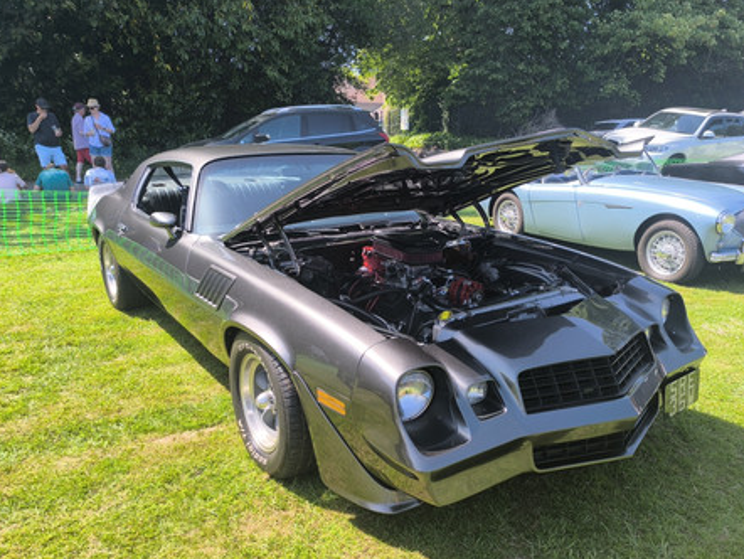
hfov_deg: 67.3
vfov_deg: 53.0
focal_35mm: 26
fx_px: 559
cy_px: 311
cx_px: 382
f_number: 1.65
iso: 50
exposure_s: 1/503
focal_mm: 6.14
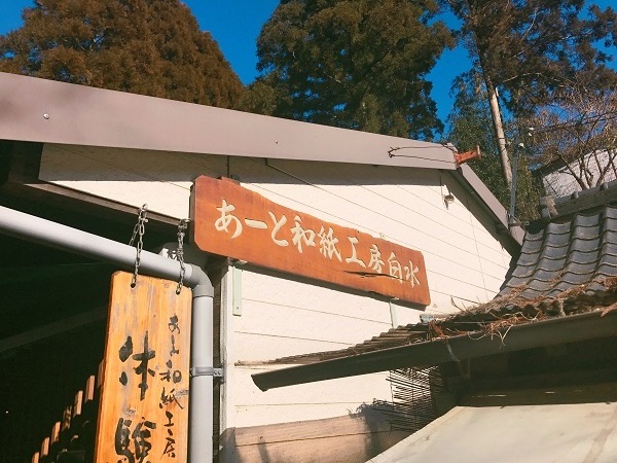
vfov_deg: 49.7
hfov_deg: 63.4
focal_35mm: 28
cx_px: 308
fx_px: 499
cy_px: 232
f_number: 1.8
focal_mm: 3.99
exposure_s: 1/8000
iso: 20
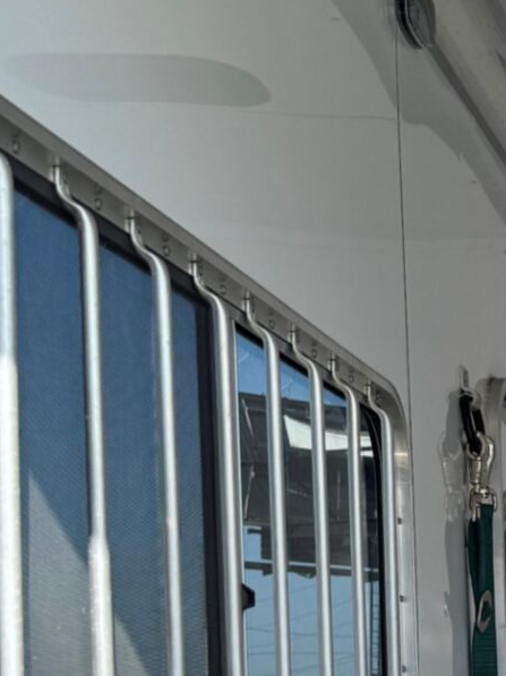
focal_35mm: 103
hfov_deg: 13.4
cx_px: 794
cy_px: 771
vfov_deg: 18.3
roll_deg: +1.3
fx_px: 2010
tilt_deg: +0.2
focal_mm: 6.76
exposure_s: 1/1339
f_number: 1.78
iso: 80
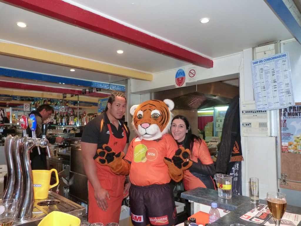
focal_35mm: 25
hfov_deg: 69.4
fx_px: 217
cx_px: 150
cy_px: 113
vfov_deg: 54.9
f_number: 2.8
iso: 320
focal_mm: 4.5
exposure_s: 1/60
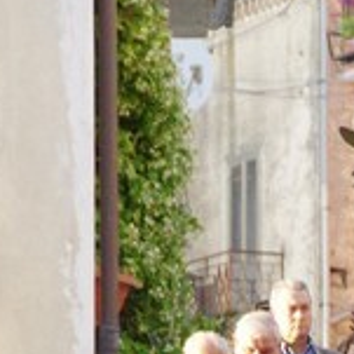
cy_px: 816
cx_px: 495
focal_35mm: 662
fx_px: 7659
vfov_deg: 2.6
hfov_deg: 2.6
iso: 3200
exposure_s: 1/250
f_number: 8
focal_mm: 105
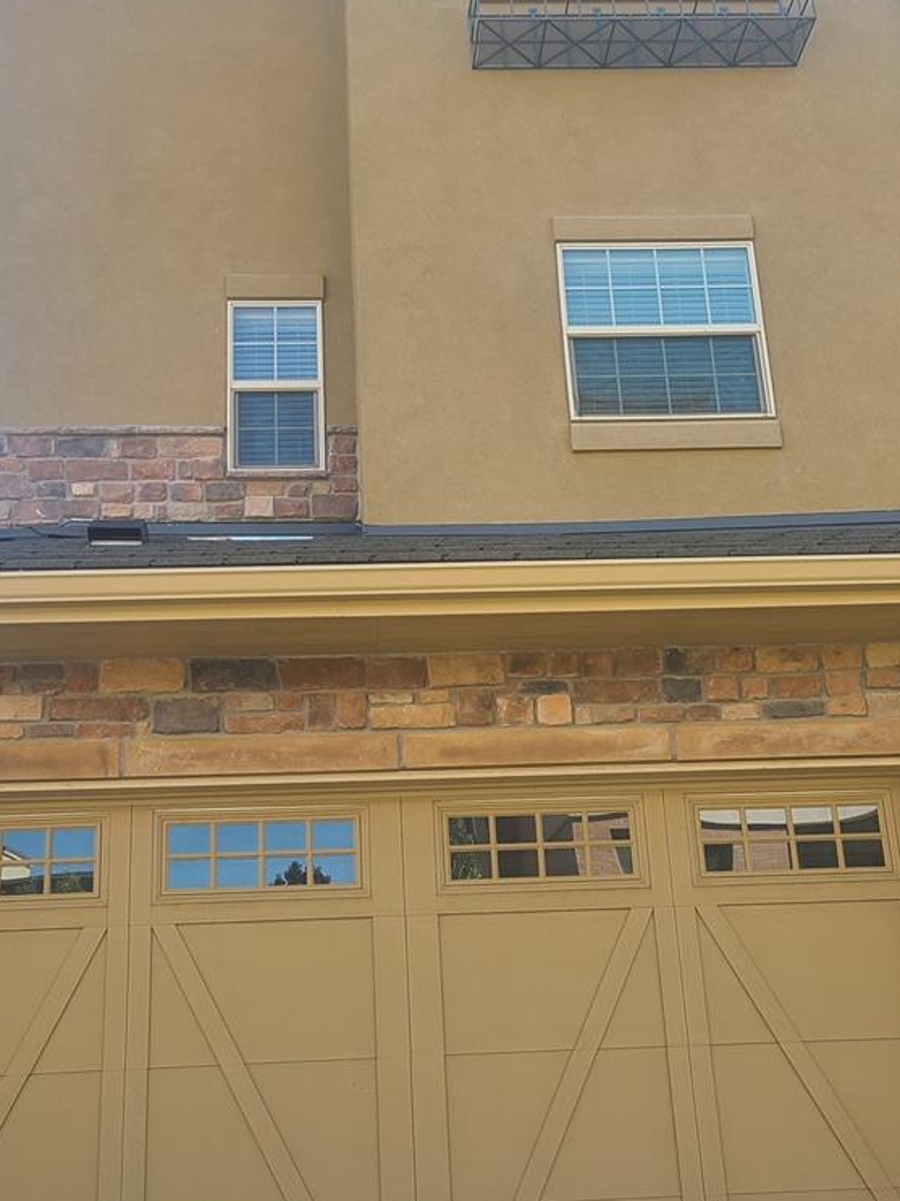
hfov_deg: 34.3
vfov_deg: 44.8
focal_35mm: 42
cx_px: 436
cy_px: 643
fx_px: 1456
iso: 40
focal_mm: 5.4
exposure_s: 1/318
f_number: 1.8
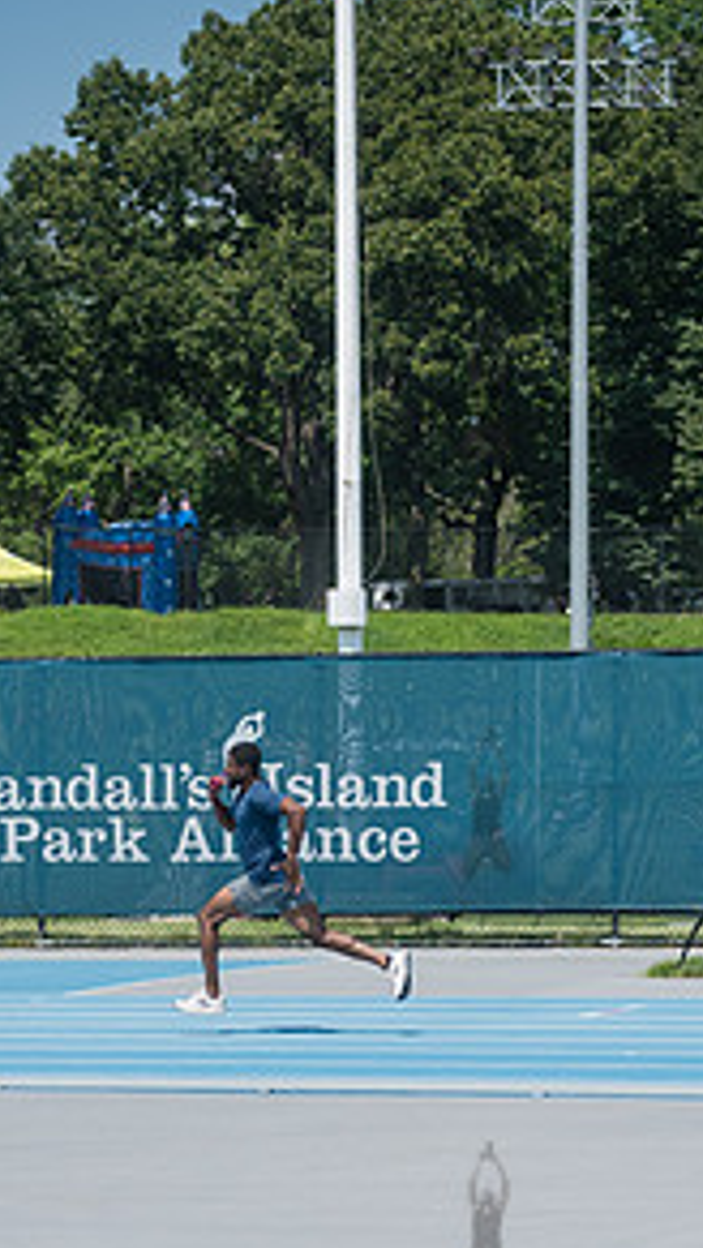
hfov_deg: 6.5
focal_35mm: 188
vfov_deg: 11.4
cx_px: 329
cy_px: 817
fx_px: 6221
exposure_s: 1/2000
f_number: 4.5
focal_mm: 80
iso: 250
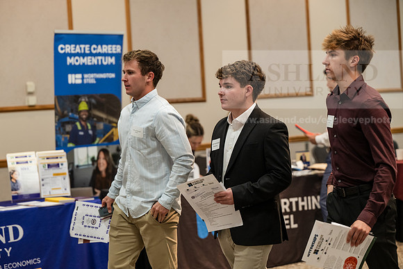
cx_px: 202
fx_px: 1030
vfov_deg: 14.9
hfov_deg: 22.1
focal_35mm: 92
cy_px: 134
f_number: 3.2
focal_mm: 92
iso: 1600
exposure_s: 1/200
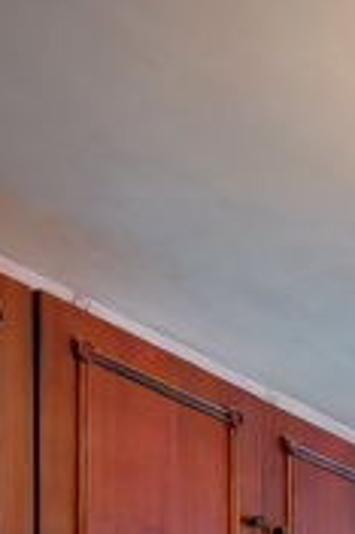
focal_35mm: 97
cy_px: 901
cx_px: 868
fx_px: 1438
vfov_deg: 17.8
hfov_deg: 11.5
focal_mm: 1.96
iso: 250
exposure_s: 1/33
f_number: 2.2
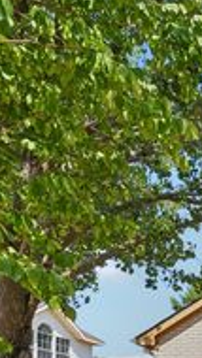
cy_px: 236
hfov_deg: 17.4
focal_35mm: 44
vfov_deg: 45.7
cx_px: 425
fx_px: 419
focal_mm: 16
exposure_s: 1/320
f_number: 8
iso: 100
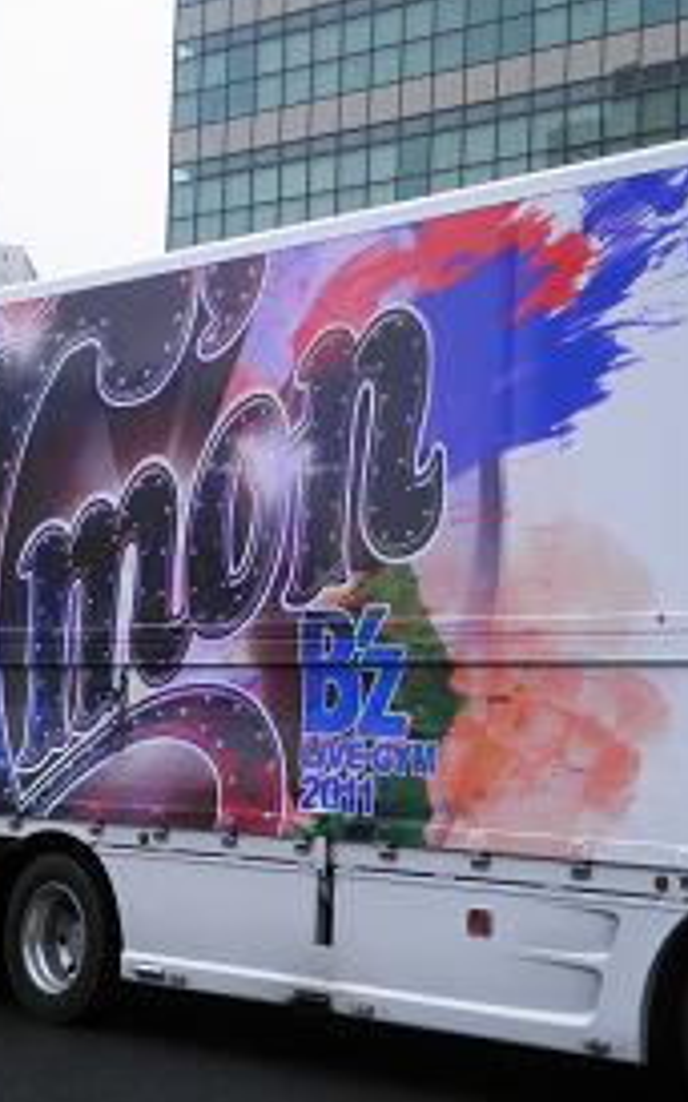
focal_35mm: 78
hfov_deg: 16.7
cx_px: 288
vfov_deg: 26.5
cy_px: 495
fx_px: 2342
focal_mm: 8.3
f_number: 3.4
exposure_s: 1/160
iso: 64
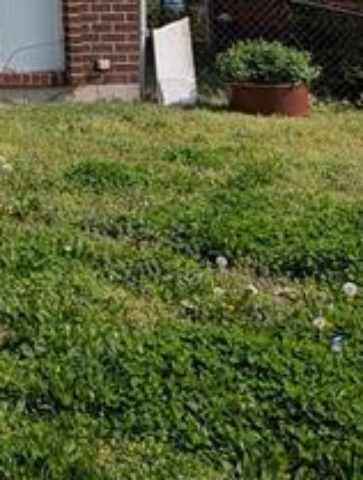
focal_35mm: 88
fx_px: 1224
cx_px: -204
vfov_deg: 19.8
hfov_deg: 15.4
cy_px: -202
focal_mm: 6.9
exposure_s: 1/1143
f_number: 1.68
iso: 22
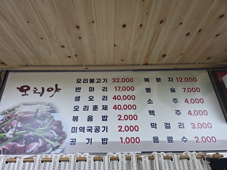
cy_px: 85
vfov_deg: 58.9
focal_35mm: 23
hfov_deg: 73.9
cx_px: 114
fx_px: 151
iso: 320
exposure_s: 1/120
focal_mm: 6.3
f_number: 1.7
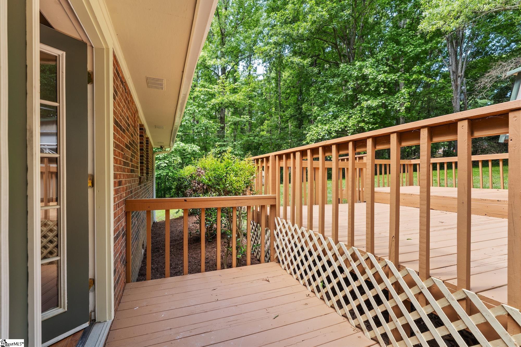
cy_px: 174
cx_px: 260
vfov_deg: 72.0
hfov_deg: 95.0
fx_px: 239
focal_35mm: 16
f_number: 6.3
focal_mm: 16.5
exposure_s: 1/640
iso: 400
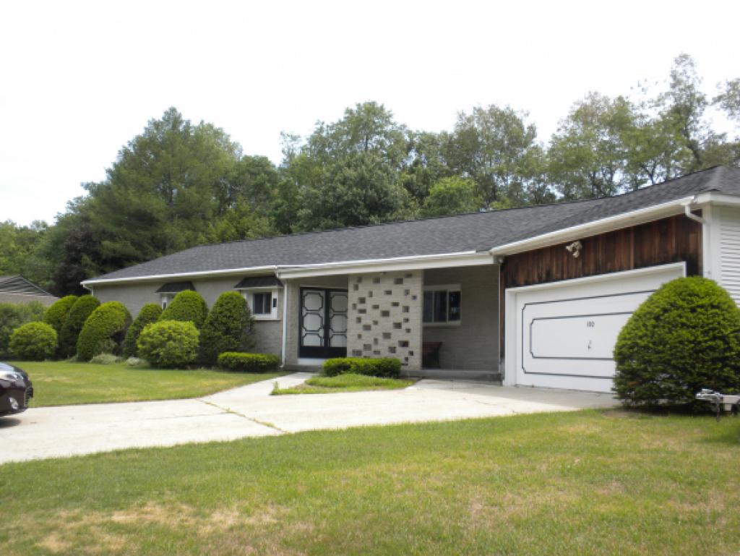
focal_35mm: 37
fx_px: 791
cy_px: 278
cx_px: 370
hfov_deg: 50.1
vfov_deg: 38.7
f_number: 10
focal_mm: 6.6
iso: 90
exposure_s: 1/81.3
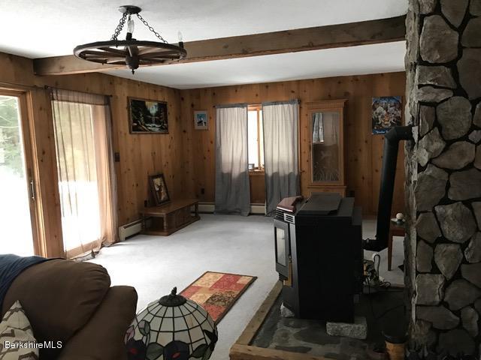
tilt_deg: -5.9
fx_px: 389
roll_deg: +1.3
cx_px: 240
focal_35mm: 28
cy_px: 180
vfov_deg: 49.7
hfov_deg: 63.4
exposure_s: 1/16
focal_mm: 3.99
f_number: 1.8
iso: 64
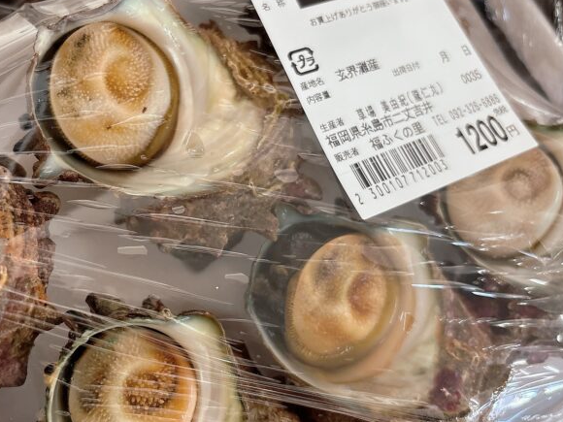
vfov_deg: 33.6
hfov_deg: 42.9
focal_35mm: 43
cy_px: 214
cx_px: 164
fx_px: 699
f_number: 1.6
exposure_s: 1/60
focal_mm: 5.96
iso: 160
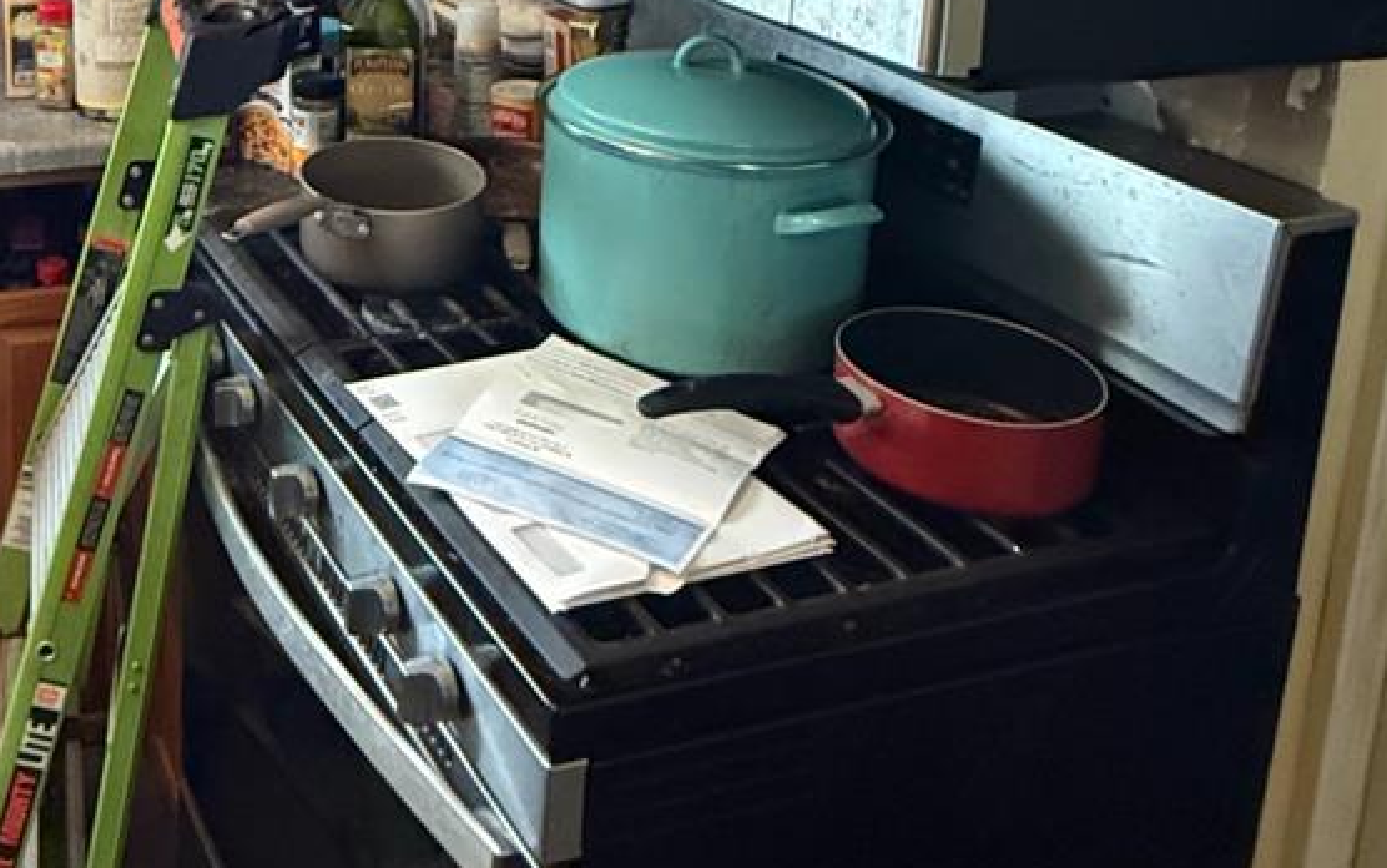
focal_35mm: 40
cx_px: 121
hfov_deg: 44.5
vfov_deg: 29.0
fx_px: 1513
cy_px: -85
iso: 1000
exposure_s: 1/60
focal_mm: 2.22
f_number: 2.2
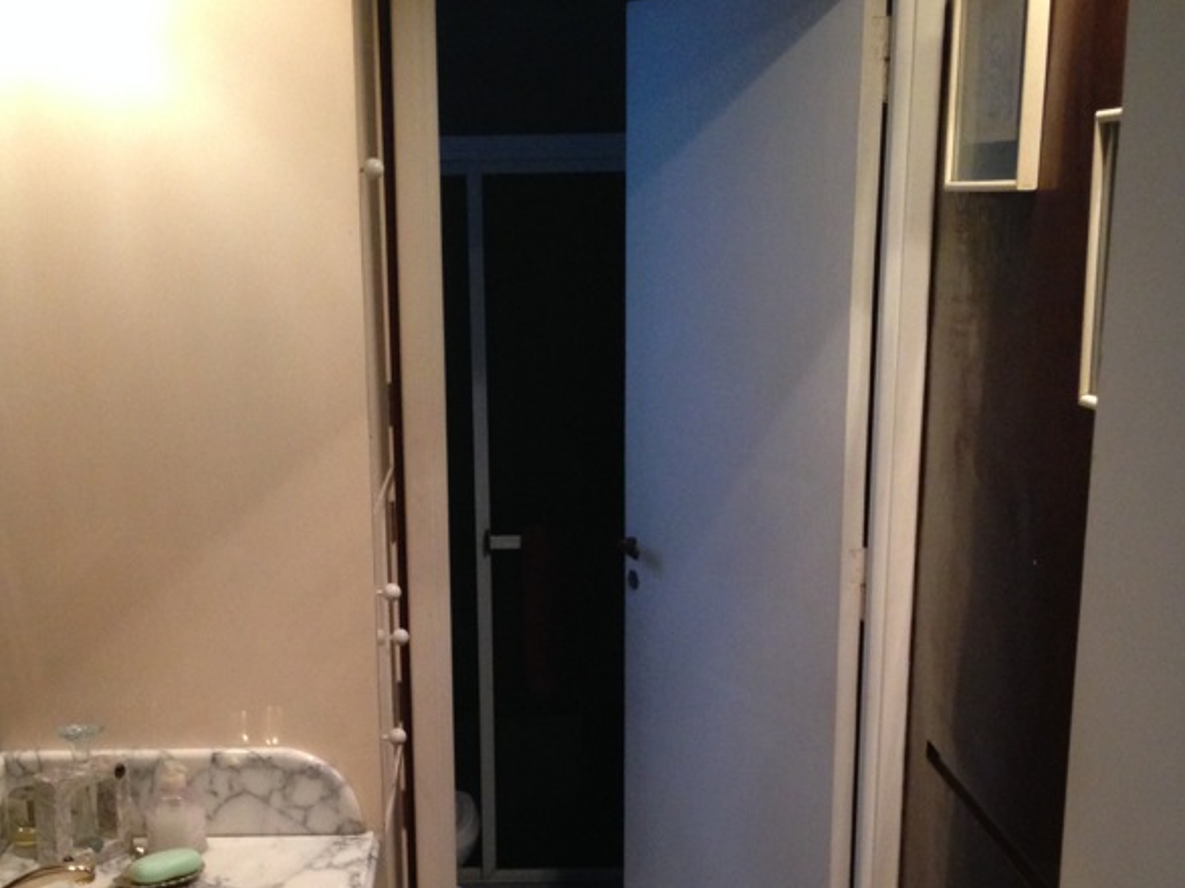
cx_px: 484
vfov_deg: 26.6
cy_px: 694
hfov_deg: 35.4
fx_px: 1848
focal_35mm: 54
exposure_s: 1/20
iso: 250
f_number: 2.4
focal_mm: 4.12
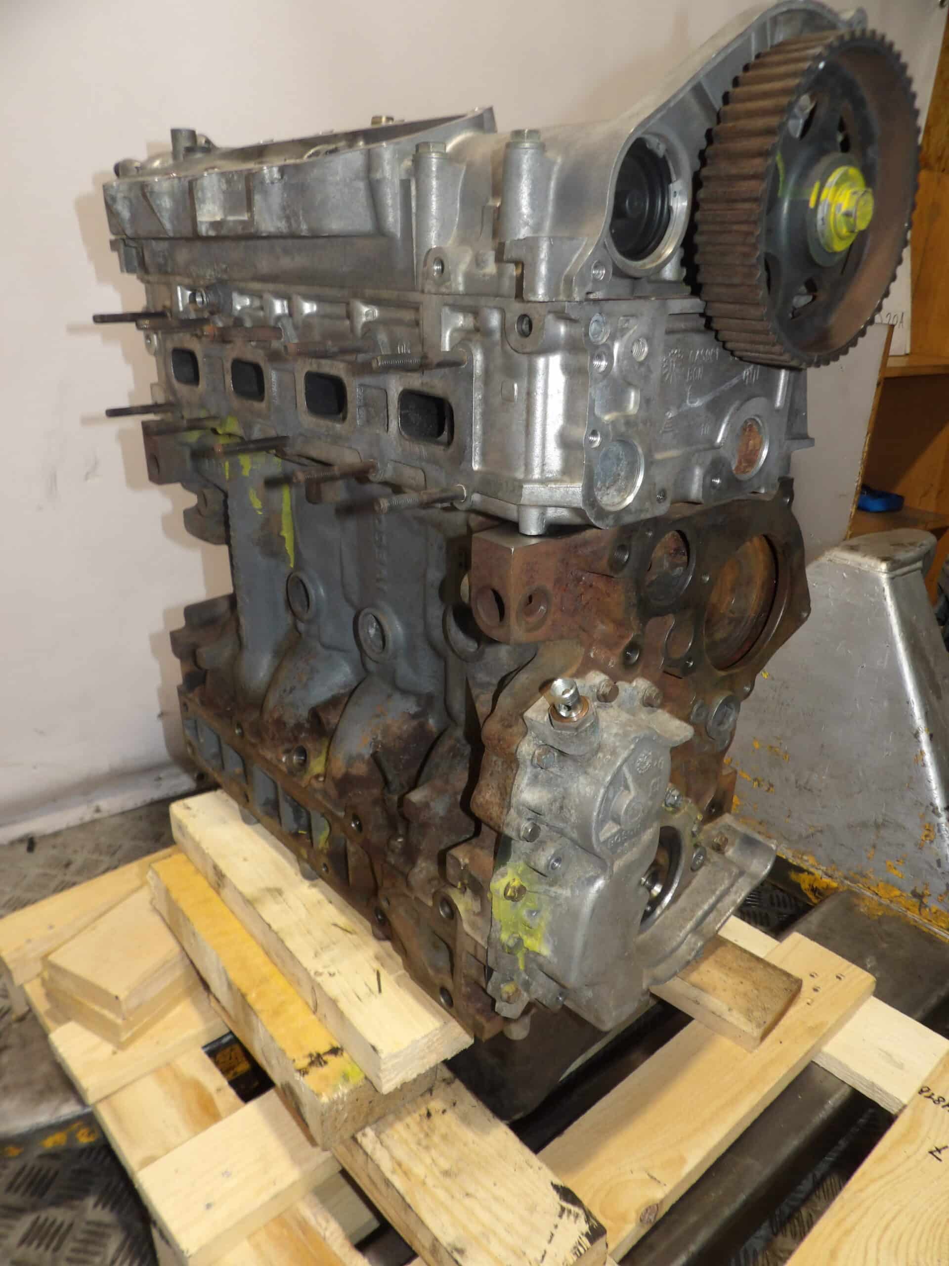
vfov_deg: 71.6
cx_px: 474
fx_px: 877
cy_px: 633
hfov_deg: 56.8
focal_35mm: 24
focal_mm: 4.3
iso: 200
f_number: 3.2
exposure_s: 1/60
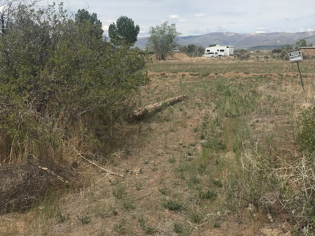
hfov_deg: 42.3
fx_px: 400
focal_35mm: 44
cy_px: 75
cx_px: 215
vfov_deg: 32.6
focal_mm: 3.99
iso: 20
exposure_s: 1/3831
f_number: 1.8
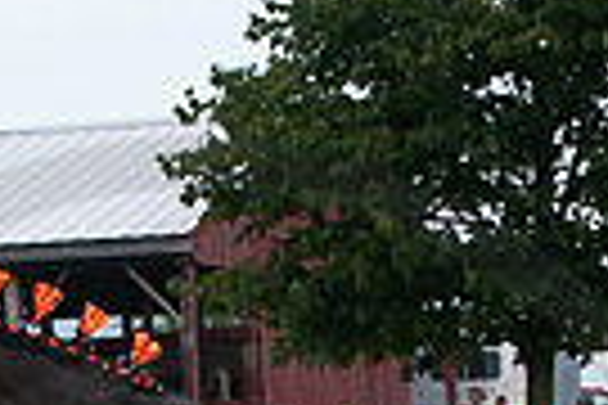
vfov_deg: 3.9
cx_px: 180
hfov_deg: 5.8
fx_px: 5978
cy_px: 686
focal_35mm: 354
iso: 1400
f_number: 5.6
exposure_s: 1/1600
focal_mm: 95
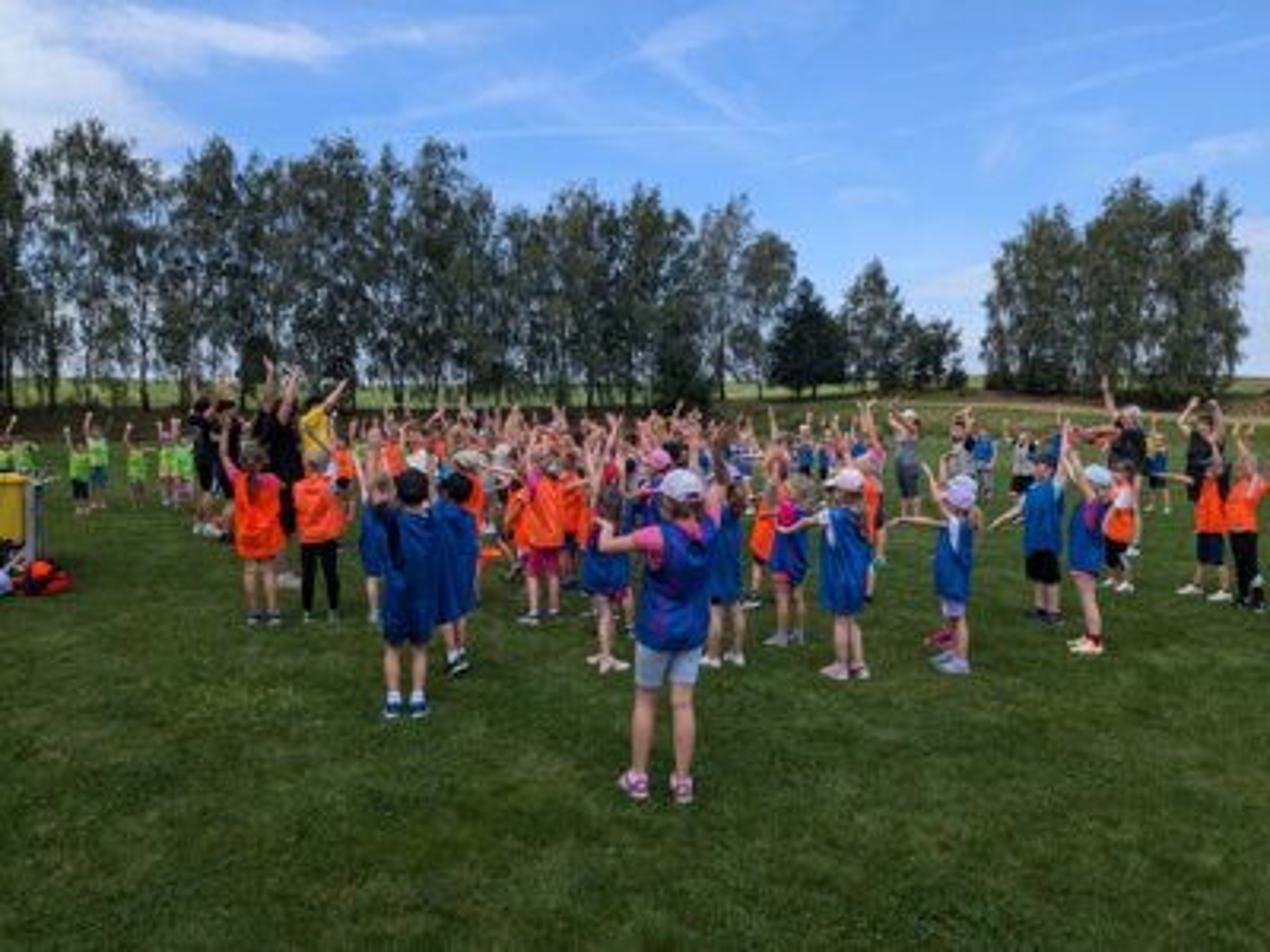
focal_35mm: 27
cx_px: 635
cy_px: 476
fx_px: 991
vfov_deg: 51.4
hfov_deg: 65.3
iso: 58
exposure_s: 1/2128
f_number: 1.73
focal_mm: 4.38
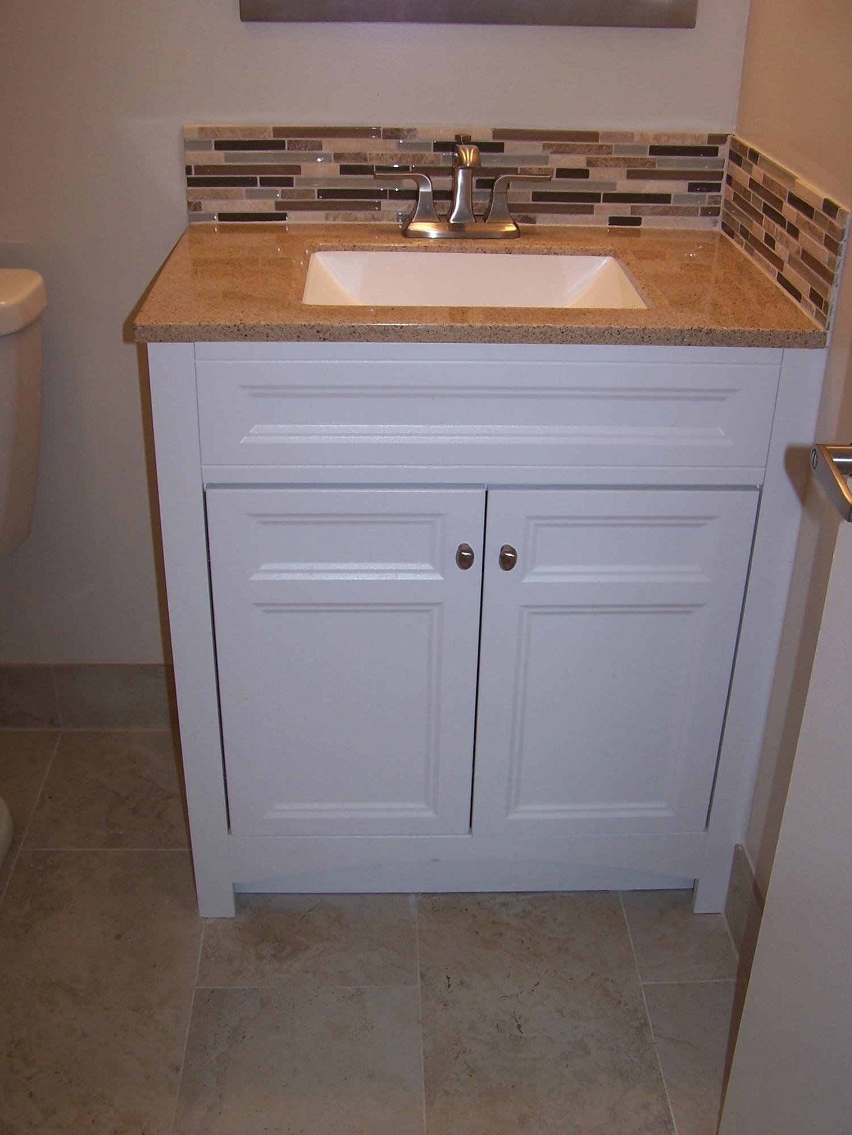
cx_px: 426
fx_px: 1247
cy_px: 568
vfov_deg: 49.0
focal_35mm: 38
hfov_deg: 37.7
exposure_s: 1/60
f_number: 2.8
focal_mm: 6.3
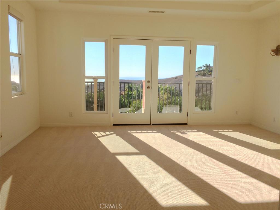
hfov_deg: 61.7
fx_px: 235
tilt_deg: -7.3
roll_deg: -0.2
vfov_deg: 48.2
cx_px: 140
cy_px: 105
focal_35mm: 29
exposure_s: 1/1026
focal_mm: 4.15
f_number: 2.2
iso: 32
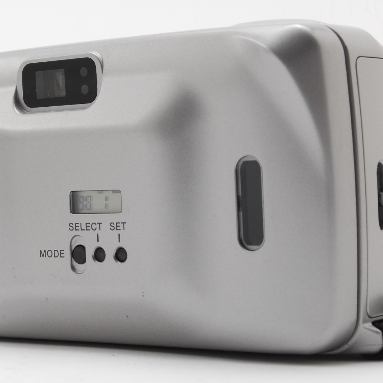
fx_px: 1322
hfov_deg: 16.5
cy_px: 192
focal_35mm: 106
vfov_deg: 16.5
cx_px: 161
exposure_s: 1/160
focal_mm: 55
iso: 400
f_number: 18
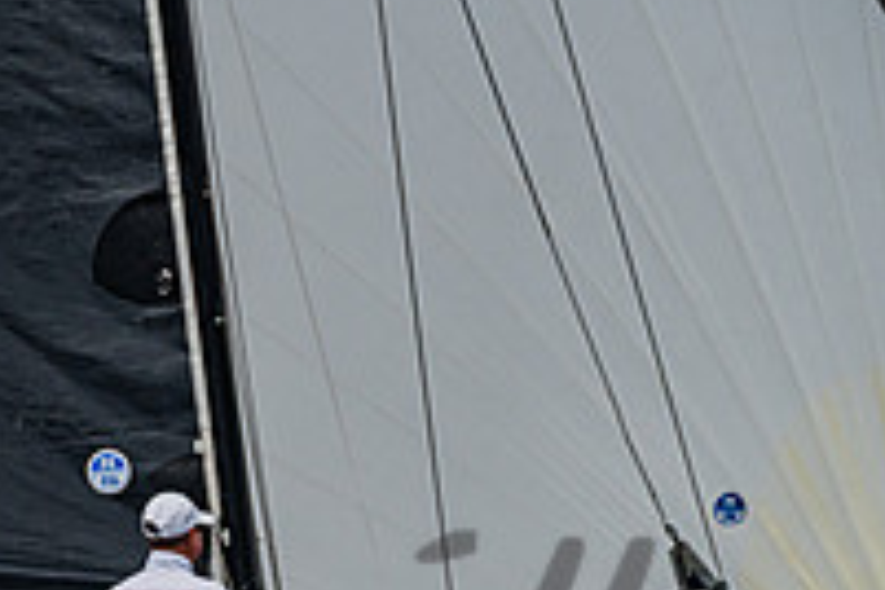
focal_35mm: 643
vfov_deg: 2.1
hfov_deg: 3.2
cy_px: 746
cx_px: 22
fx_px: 15806
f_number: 8
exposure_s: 1/2500
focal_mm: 220
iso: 400
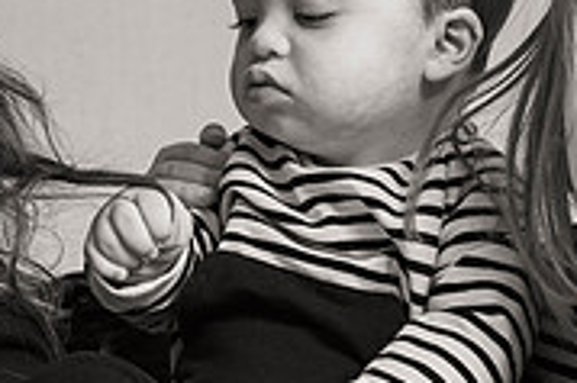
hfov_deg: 11.9
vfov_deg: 7.9
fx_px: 2770
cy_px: 238
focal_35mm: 173
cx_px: 273
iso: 400
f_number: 5.6
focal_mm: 48
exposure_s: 1/200
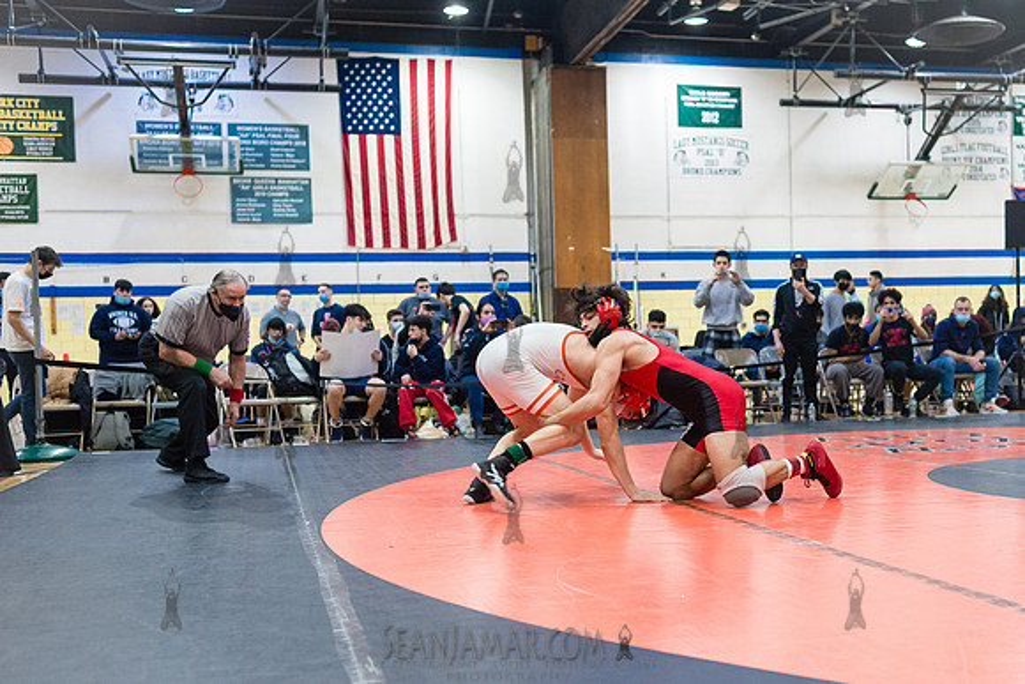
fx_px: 1185
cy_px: 388
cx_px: 601
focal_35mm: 42
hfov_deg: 46.6
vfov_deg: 32.2
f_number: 3.5
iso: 4000
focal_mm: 35
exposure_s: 1/400
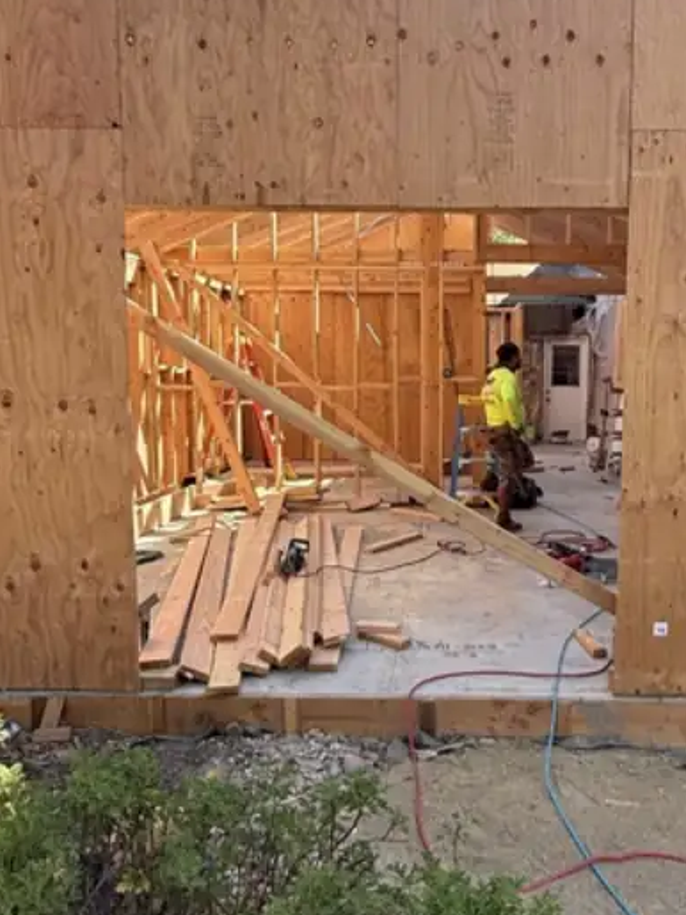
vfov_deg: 61.7
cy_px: 440
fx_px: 767
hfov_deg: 47.5
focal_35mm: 29
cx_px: 451
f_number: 2.2
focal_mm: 2.22
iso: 50
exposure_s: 1/388
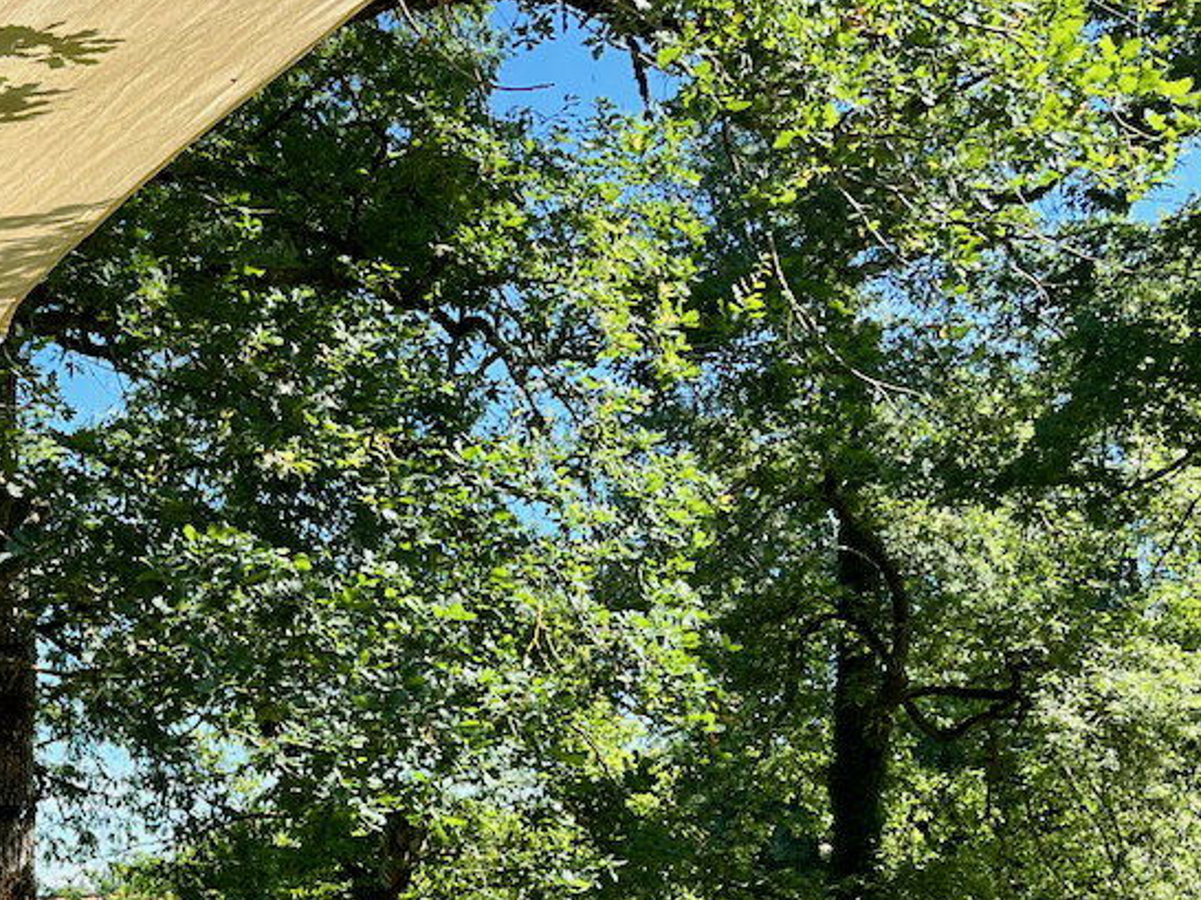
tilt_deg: +2.8
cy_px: 819
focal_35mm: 61
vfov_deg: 23.3
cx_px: 125
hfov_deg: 30.3
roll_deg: +0.6
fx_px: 2115
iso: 50
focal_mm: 5.1
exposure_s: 1/951
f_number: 1.6
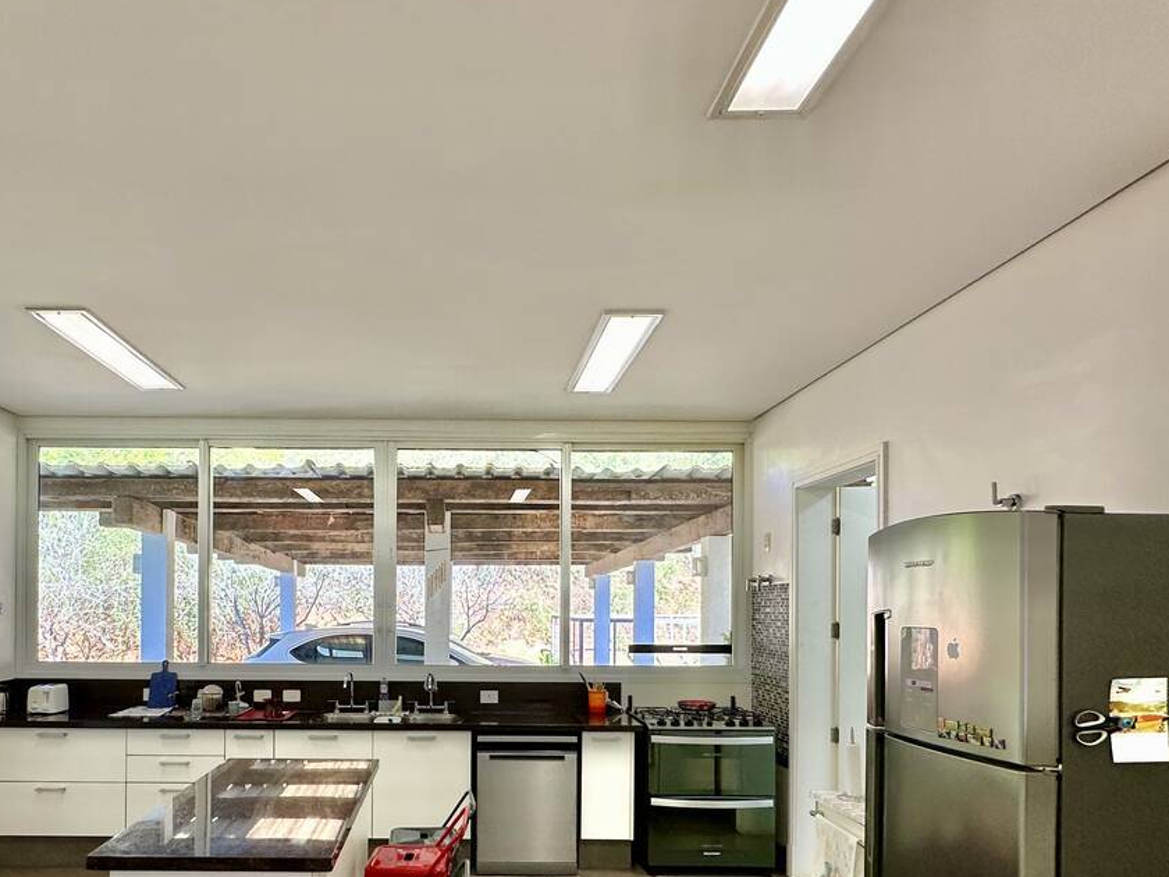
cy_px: 599
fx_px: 810
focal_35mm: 24
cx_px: 455
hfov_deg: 70.7
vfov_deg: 55.4
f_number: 2.2
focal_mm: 2.22
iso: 100
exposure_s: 1/120
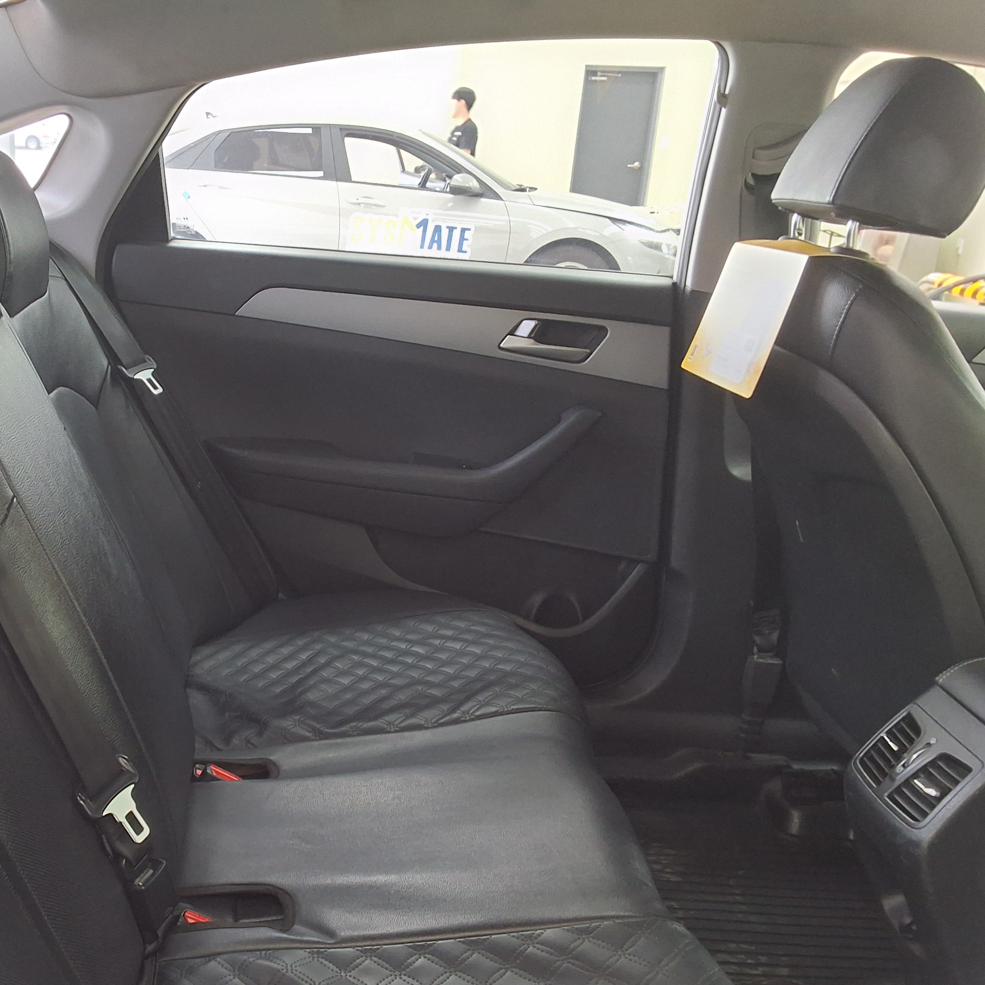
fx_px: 1256
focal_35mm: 39
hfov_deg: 41.4
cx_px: 233
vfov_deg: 42.7
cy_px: 575
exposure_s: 1/30
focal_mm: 2.91
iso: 200
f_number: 1.9
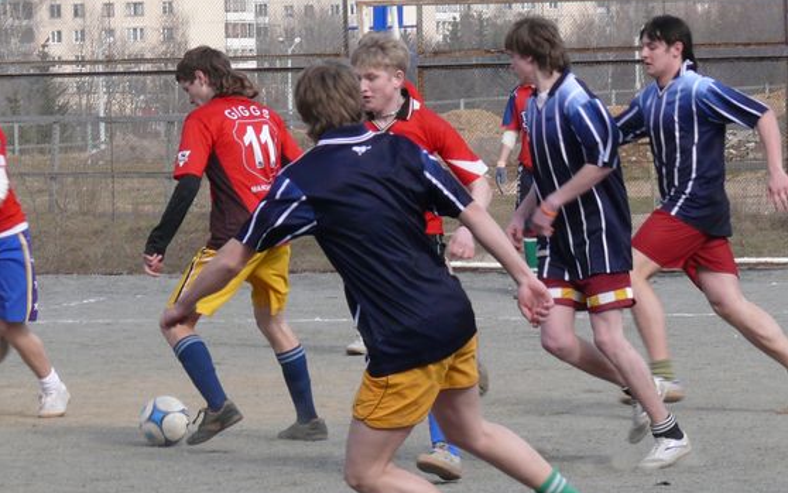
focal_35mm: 281
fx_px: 6036
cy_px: 283
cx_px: 394
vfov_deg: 4.7
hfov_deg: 7.5
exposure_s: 1/320
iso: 100
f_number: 5.6
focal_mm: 31.3
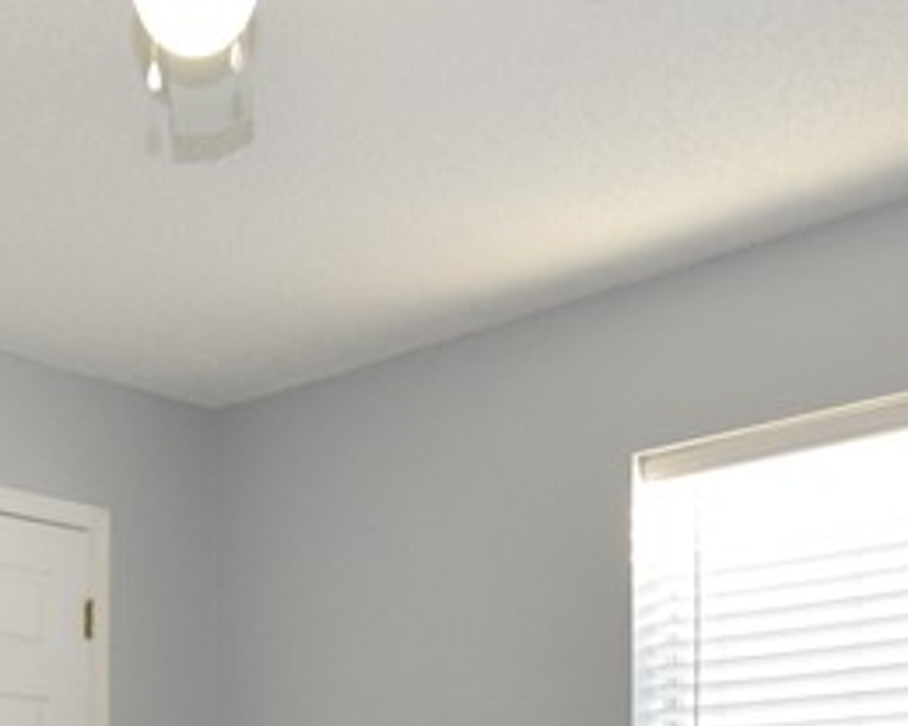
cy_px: 821
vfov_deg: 23.9
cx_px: 158
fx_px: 1585
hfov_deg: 31.0
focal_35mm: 59
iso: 800
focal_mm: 10
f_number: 5.6
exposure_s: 1/125
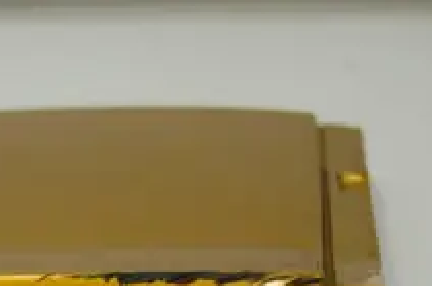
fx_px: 2554
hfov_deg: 9.6
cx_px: 30
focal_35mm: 213
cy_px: 327
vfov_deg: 6.4
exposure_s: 1/30
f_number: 5.6
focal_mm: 55
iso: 400
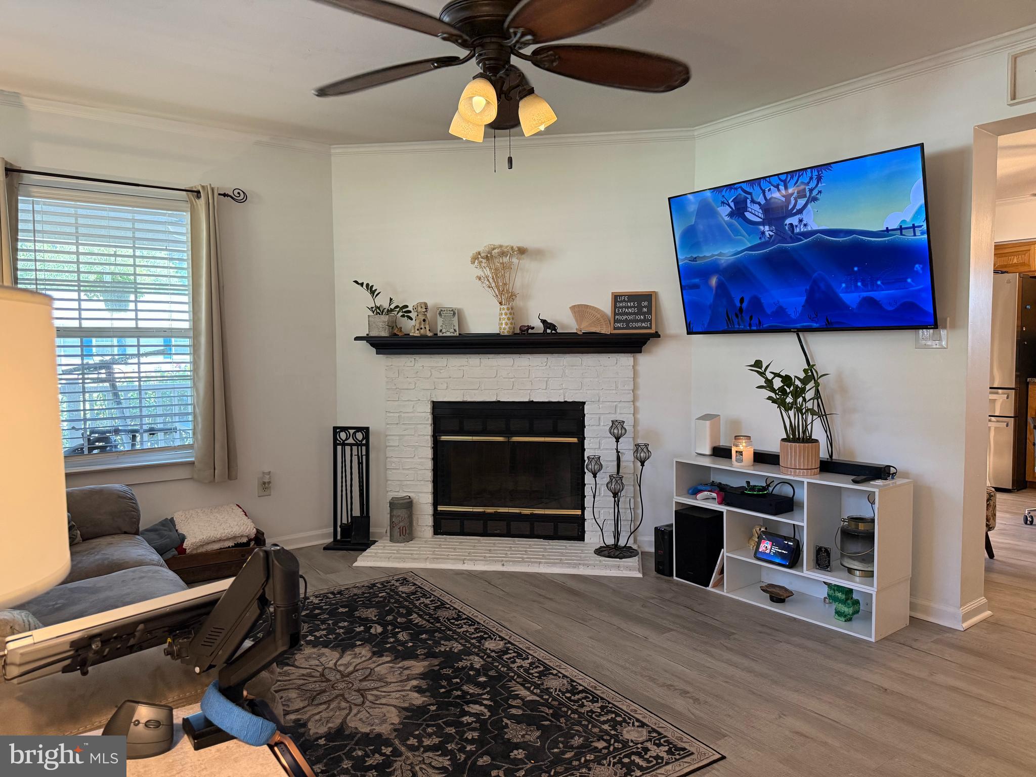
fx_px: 718
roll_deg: +0.9
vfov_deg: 56.8
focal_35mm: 24
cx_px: 518
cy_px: 388
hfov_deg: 71.6
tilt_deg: -3.2
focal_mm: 6.76
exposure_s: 1/60
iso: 320
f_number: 1.78
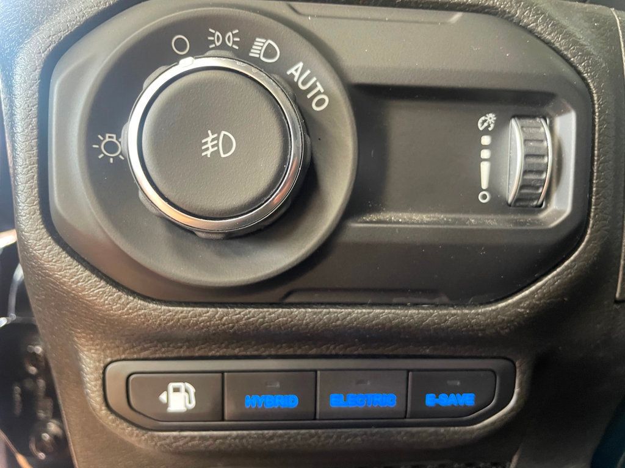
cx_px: 312
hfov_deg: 67.3
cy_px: 234
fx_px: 469
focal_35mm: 26
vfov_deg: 53.1
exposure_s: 1/40
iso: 500
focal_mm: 4.2
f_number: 1.6
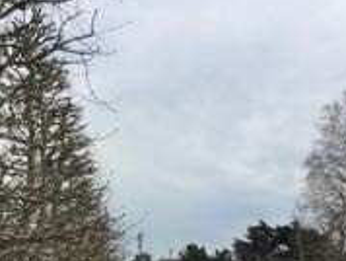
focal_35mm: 87
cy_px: 324
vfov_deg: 16.2
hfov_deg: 22.4
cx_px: 111
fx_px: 871
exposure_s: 1/2717
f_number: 2.4
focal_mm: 3.3
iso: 25
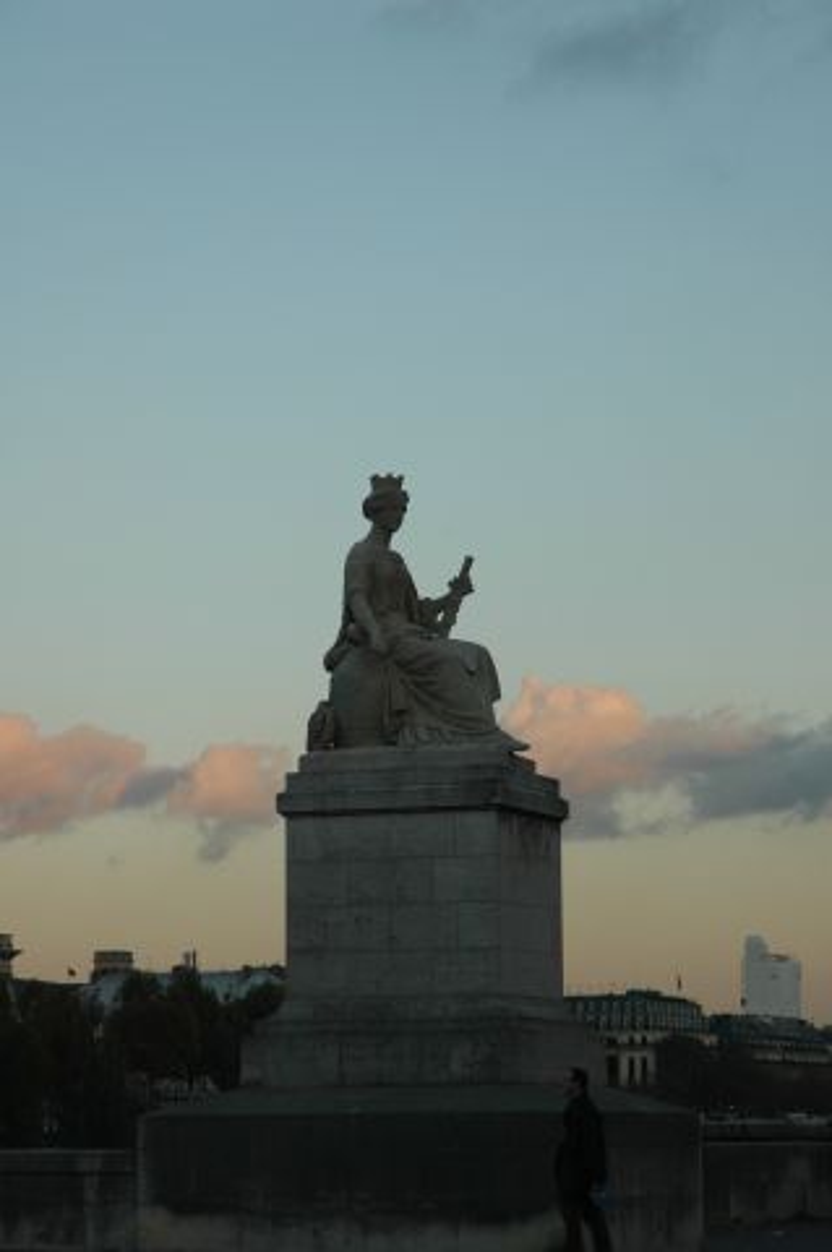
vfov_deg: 19.5
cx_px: 416
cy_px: 626
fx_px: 3648
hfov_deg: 13.0
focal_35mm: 105
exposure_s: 1/100
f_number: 8
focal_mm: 70
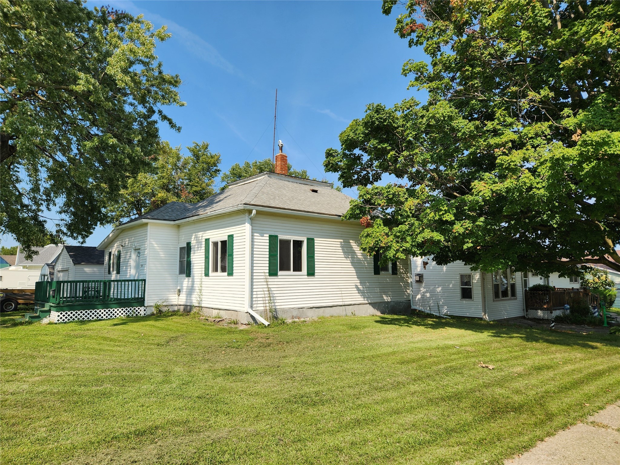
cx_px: 310
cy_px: 232
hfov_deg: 73.9
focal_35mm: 23
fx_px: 412
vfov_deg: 58.9
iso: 20
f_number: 1.8
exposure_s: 1/1533
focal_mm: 5.4
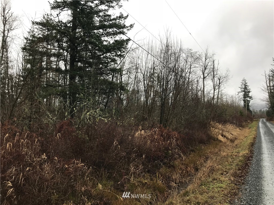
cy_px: 102
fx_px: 222
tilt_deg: +6.7
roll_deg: -0.6
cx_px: 137
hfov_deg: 63.4
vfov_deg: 49.7
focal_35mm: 28
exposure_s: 1/120
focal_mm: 3.99
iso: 25
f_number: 1.8
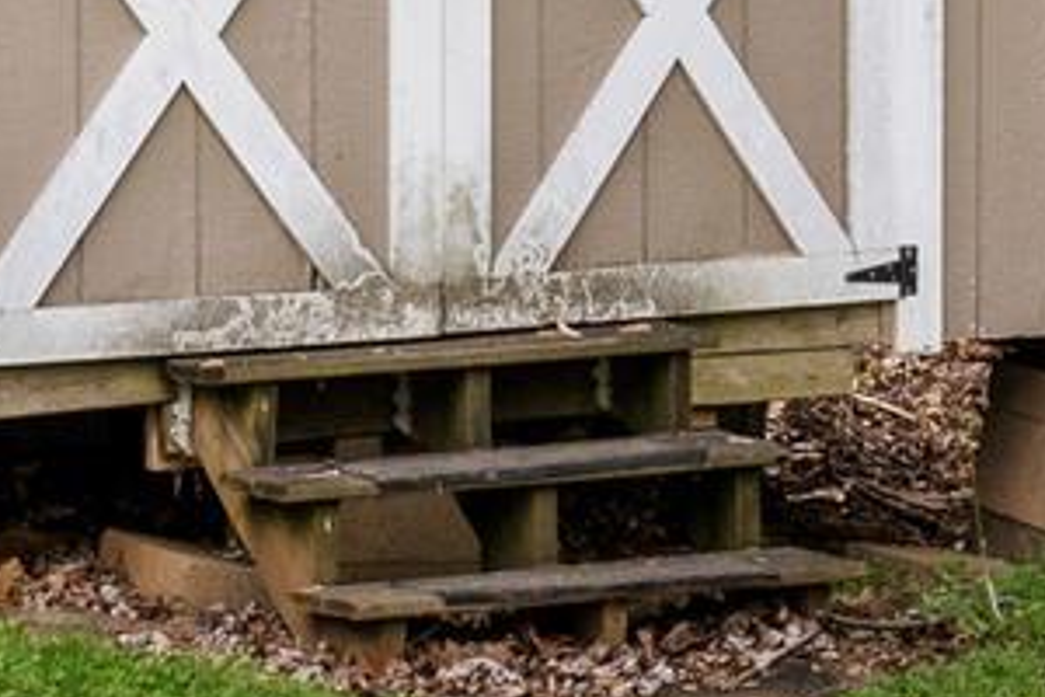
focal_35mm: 198
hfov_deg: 10.0
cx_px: 1588
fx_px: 5747
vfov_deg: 6.9
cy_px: -220
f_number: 8
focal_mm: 29
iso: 640
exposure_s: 1/80
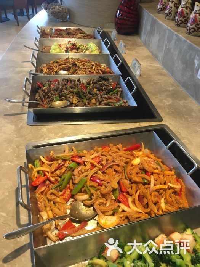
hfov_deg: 48.2
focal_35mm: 29
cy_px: 134
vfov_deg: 61.7
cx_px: 100
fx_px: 223
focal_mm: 4.15
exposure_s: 1/33
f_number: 2.2
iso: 125
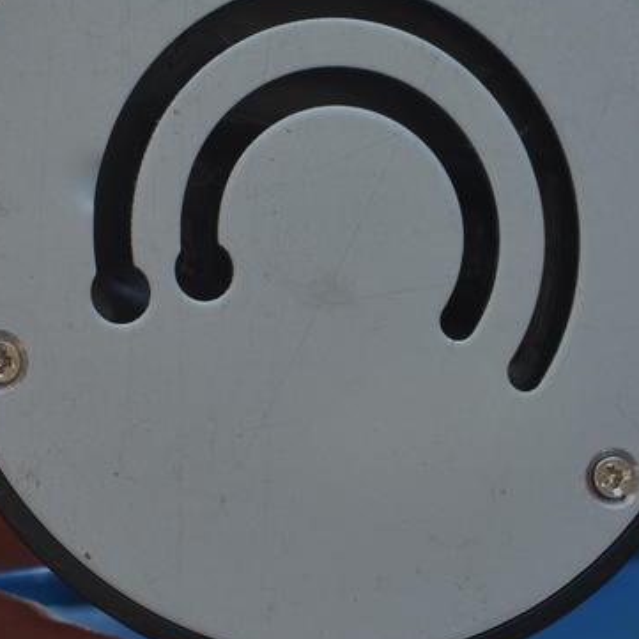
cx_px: 352
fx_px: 4055
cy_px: 201
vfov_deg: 9.0
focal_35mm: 194
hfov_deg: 9.0
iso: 160
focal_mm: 55
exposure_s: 1/250
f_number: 8
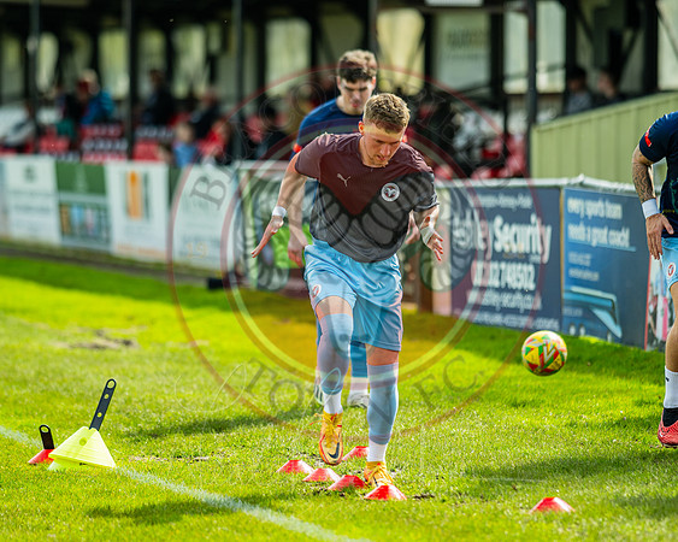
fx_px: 4565
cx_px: 322
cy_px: 271
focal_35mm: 228
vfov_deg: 6.8
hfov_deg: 8.5
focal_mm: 135
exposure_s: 1/2000
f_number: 1.8
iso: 100
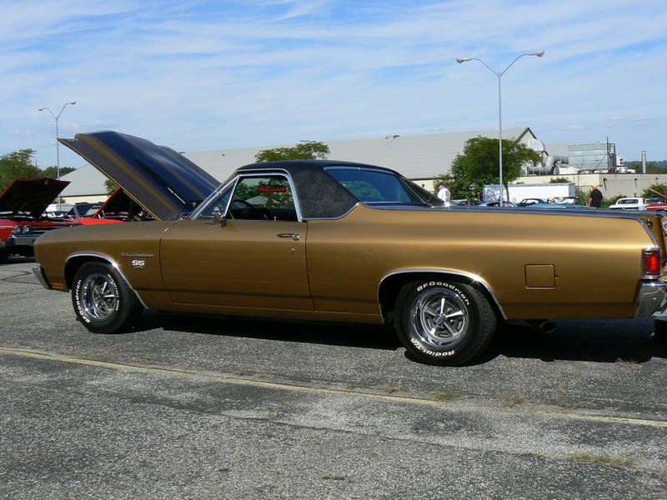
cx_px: 334
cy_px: 250
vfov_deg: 38.7
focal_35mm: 37
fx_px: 713
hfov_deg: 50.1
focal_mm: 6
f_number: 7.1
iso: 80
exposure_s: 1/500
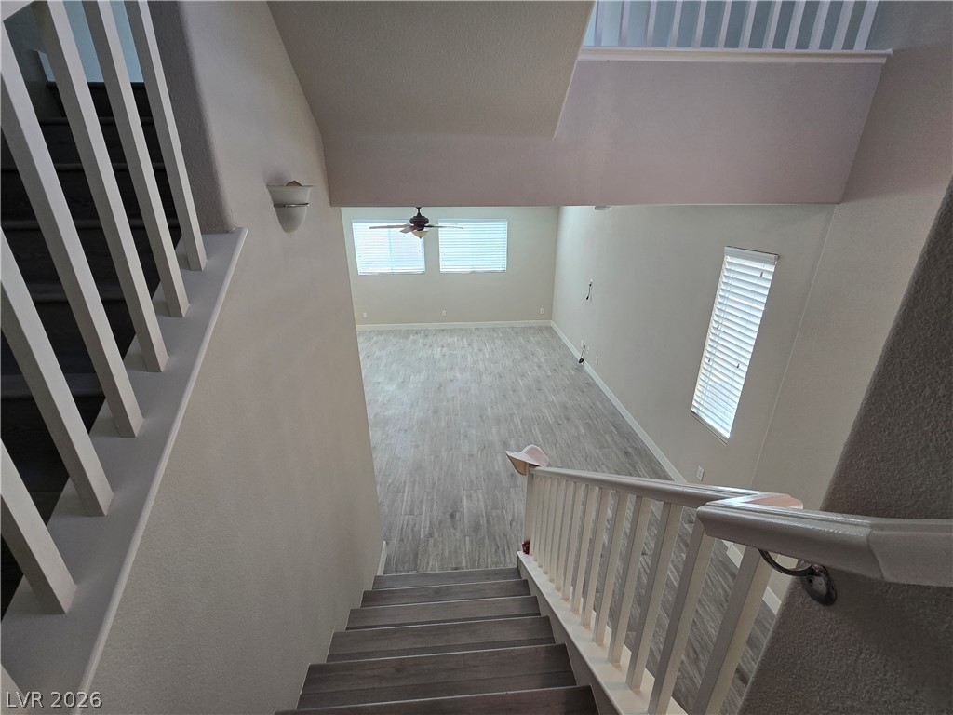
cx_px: 476
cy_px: 358
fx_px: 358
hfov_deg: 106.2
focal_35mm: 13
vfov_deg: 89.9
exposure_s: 1/60
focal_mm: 2.2
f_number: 2.2
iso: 125
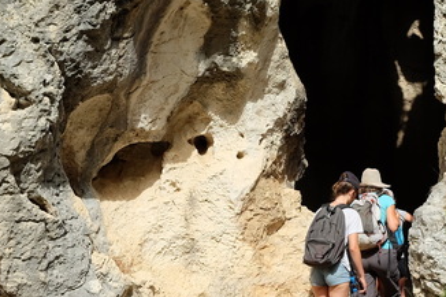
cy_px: 218
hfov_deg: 23.4
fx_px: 1065
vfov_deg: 15.8
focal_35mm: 86
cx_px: 332
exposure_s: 1/900
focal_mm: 23
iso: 400
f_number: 4
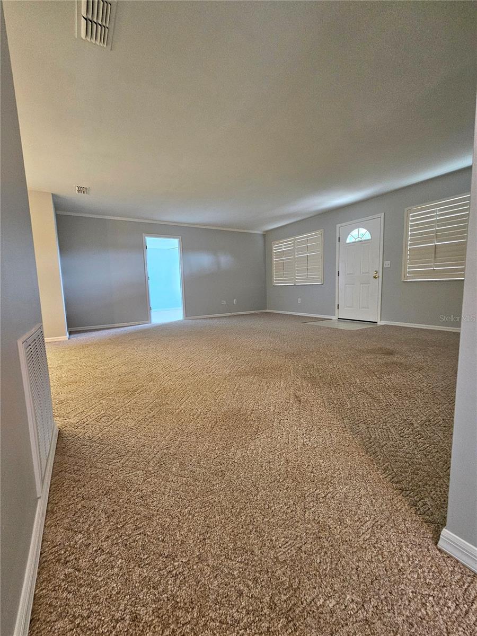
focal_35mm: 13
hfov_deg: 89.9
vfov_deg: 106.2
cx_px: 238
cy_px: 318
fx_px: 239
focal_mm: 2.2
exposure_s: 1/30
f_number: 2.2
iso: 640
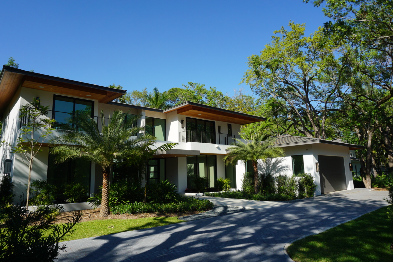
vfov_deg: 53.2
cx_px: 196
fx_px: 262
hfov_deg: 73.7
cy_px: 131
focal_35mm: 24
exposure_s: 1/125
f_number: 11
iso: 100
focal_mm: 16
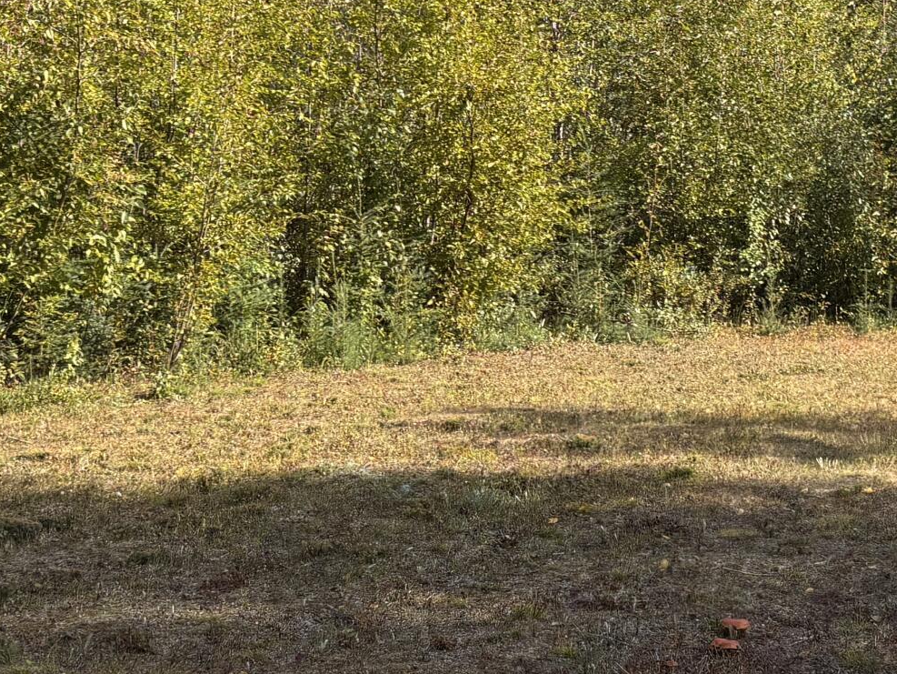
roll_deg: +1.1
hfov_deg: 24.7
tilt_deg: -1.0
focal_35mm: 79
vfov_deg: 18.6
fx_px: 2048
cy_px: 185
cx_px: 457
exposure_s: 1/1522
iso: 50
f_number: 1.6
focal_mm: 5.96
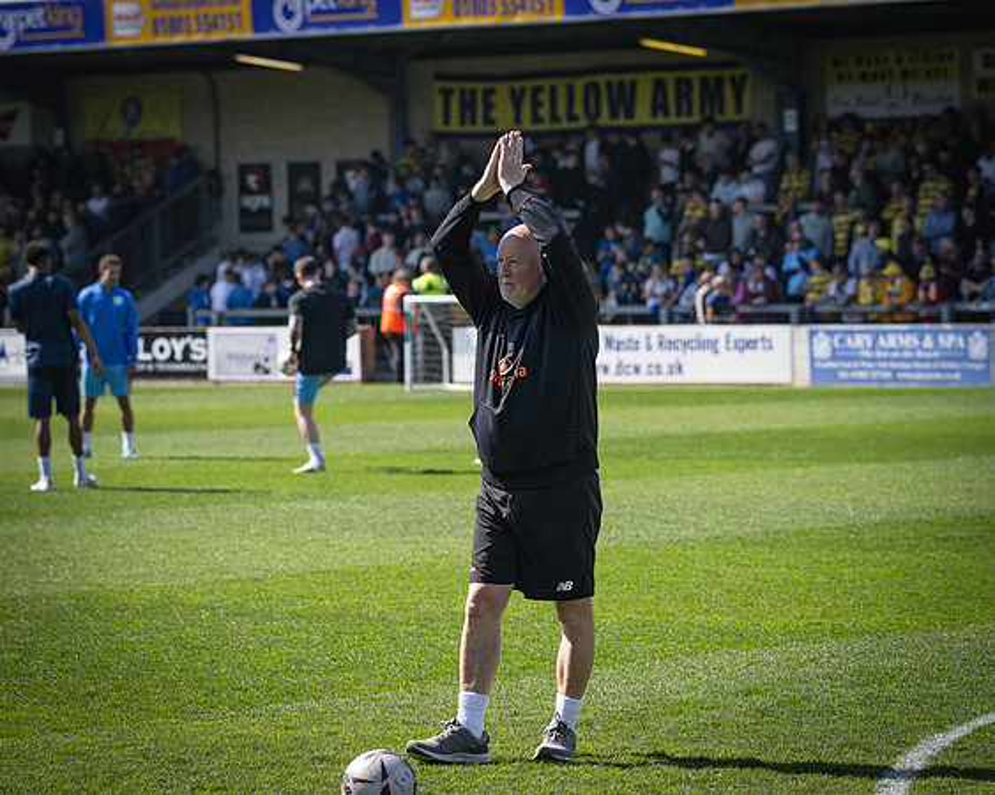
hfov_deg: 11.5
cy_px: 437
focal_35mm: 167
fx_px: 4926
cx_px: 520
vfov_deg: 9.2
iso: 200
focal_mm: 135
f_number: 5
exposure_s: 1/1000
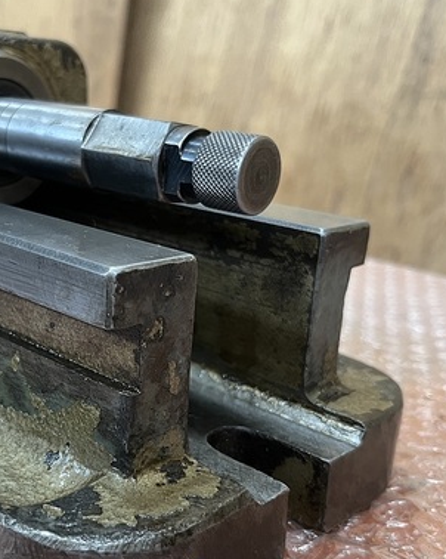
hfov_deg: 34.4
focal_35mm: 43
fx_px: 710
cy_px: 334
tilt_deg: -20.1
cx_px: 136
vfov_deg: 42.7
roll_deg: -2.4
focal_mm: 5.1
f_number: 1.6
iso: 250
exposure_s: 1/60
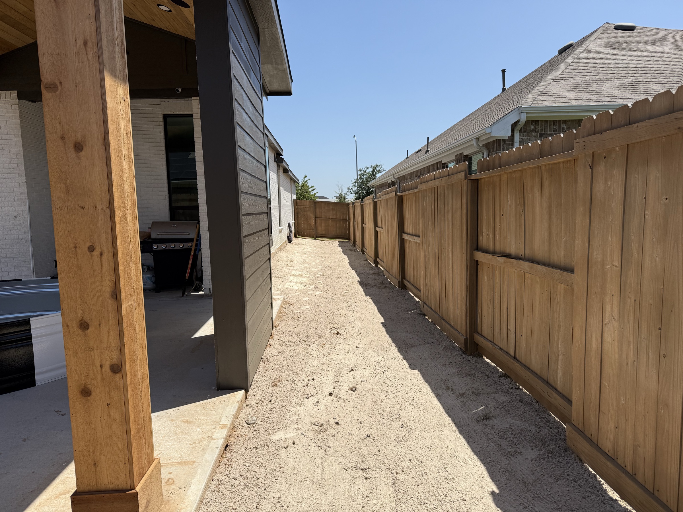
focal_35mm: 24
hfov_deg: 71.6
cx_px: 342
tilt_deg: -5.5
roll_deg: +1.7
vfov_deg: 56.8
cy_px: 256
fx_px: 474
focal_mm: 6.76
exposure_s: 1/5714
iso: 80
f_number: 1.78
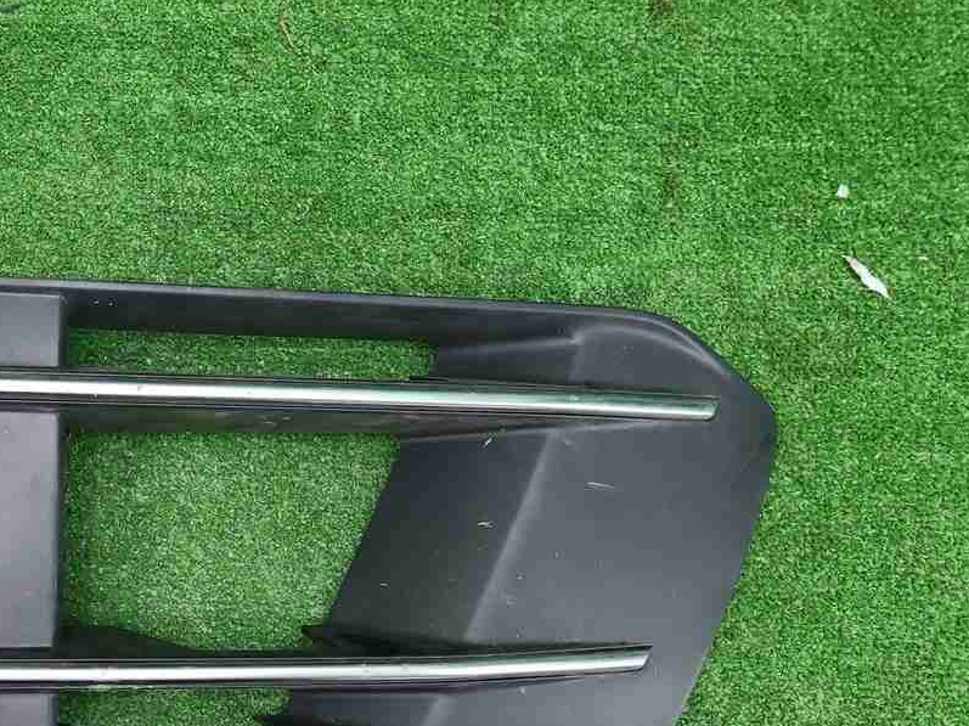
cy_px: 574
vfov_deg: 30.2
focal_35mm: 47
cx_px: 196
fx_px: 1315
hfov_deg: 38.9
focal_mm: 5.4
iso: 222
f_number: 1.8
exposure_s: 1/50
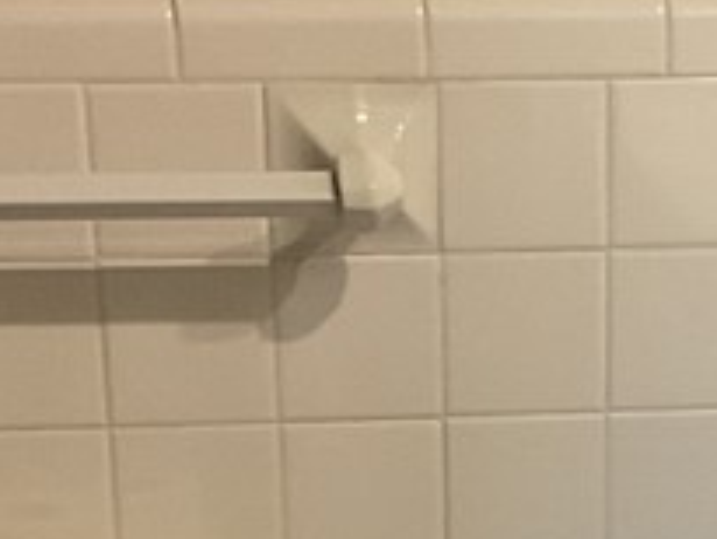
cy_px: 861
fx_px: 3005
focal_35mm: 145
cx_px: 717
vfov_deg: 9.9
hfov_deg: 13.4
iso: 125
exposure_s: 1/60
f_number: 1.8
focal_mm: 3
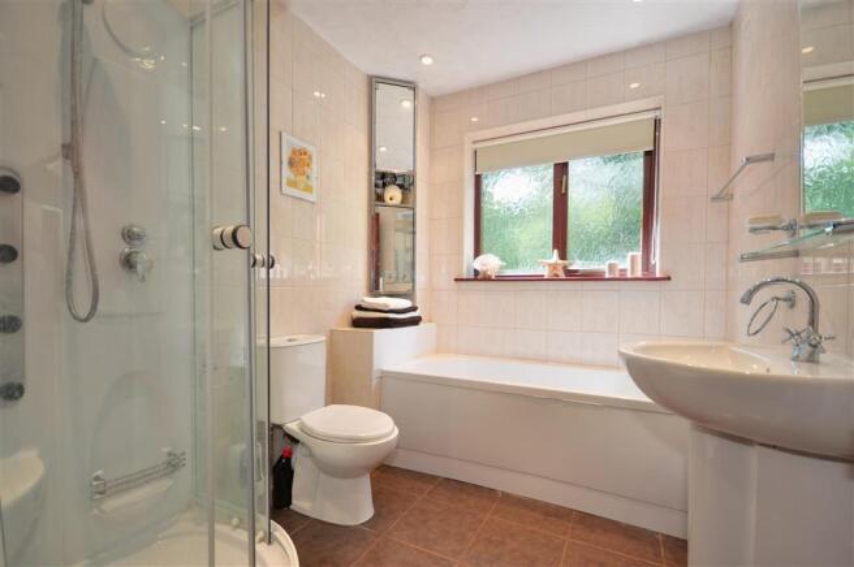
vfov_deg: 77.2
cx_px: 427
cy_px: 284
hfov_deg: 100.4
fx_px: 355
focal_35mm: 15
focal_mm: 10
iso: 200
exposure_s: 1/50
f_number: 4
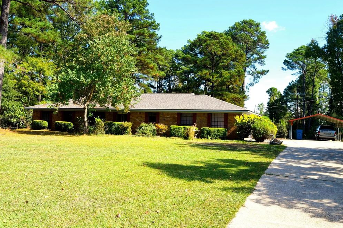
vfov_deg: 46.4
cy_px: 111
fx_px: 267
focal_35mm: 28
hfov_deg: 65.5
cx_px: 176
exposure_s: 1/250
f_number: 8
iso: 200
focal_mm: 18
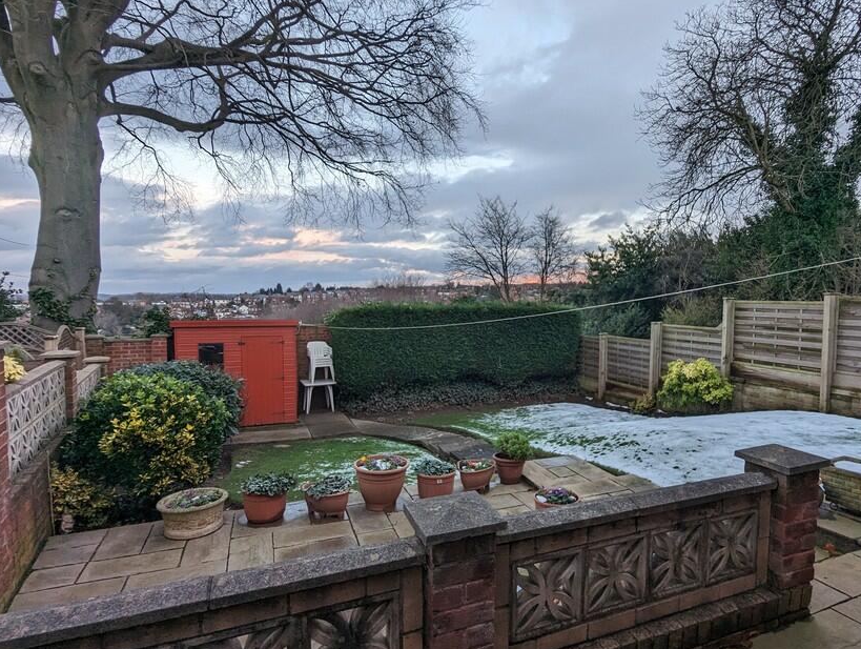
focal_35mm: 20
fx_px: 498
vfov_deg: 66.1
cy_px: 336
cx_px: 484
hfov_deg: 81.3
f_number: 2.2
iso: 49
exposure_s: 1/84
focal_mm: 2.35
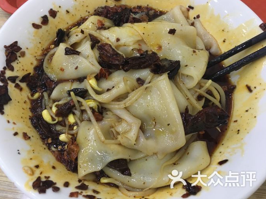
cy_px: 97
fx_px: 231
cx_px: 129
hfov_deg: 59.9
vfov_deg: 46.8
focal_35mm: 30
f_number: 2.2
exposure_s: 1/33
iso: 200
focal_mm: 4.15
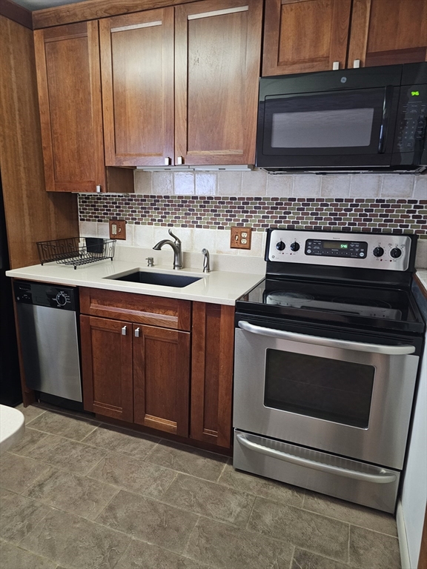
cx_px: 214
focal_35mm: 23
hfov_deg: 58.9
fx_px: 378
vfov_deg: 73.9
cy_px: 284
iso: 500
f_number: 1.7
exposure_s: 1/24
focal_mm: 6.3
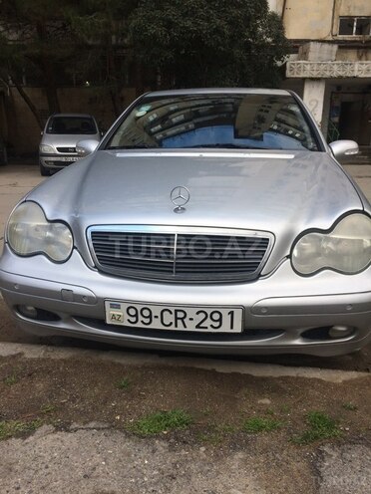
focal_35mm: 29
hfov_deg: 48.2
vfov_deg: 61.7
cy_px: 247
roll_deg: +0.3
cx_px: 186
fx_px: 414
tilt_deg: -15.4
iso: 32
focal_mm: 4.15
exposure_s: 1/488
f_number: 2.2
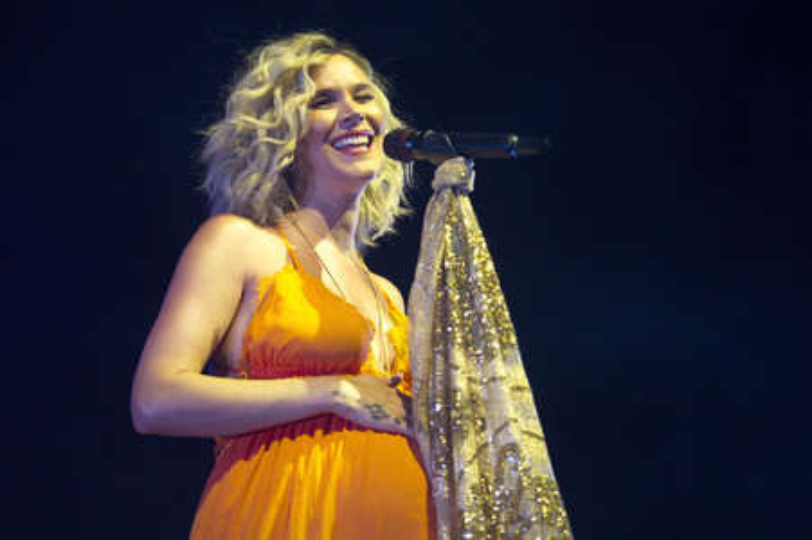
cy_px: 270
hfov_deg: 23.7
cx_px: 406
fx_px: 1938
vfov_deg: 15.9
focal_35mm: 86
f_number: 2.8
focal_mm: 86
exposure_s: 1/160
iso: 1600
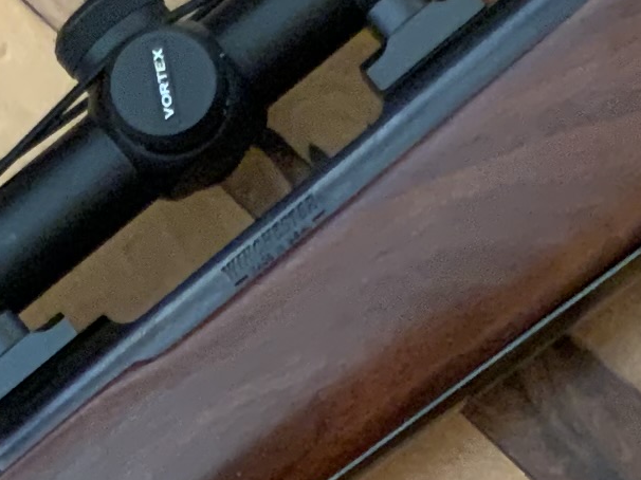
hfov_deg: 10.2
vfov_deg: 7.6
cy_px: 549
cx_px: 209
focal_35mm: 193
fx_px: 3572
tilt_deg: -86.5
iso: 200
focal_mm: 3
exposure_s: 1/60
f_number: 1.8
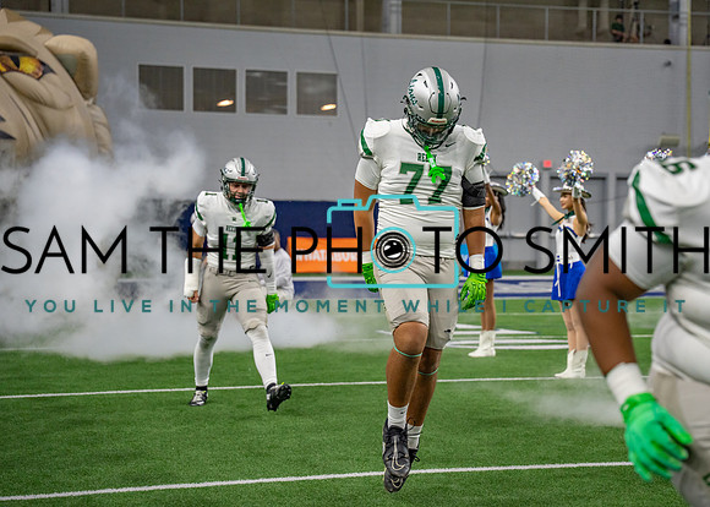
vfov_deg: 17.3
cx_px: 396
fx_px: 1669
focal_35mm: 83
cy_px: 246
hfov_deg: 24.0
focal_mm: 70
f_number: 2.8
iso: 2000
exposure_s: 1/1000
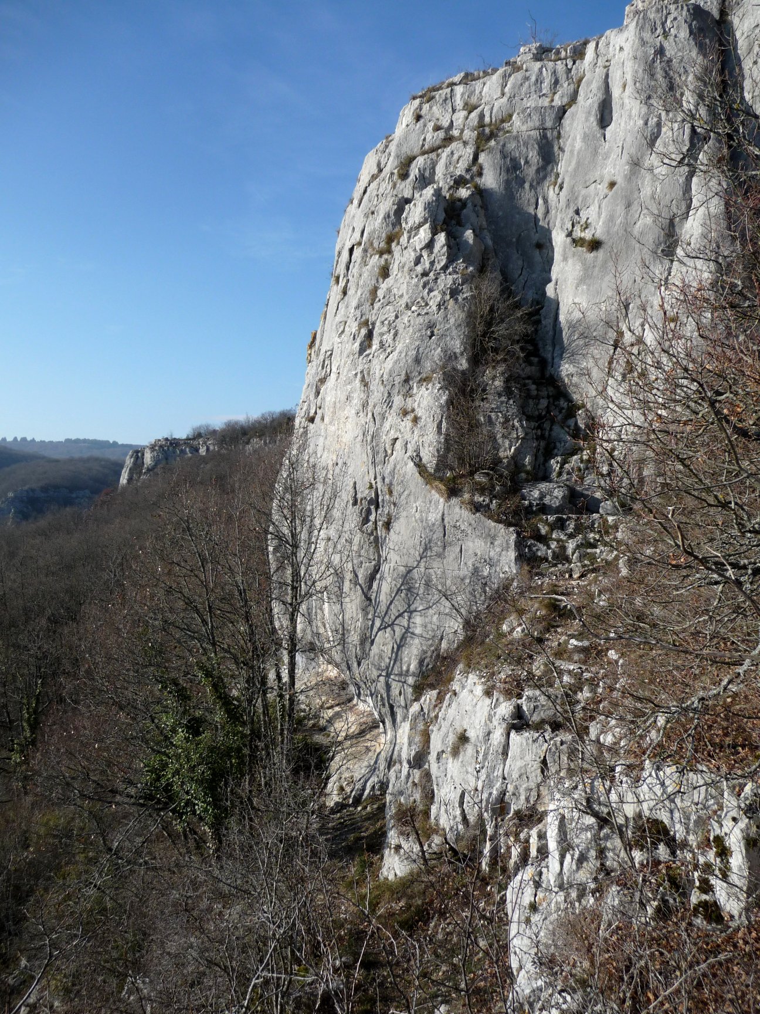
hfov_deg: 49.7
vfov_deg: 63.4
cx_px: 380
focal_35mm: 28
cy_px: 507
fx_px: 820
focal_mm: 4.7
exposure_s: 1/800
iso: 100
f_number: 3.3
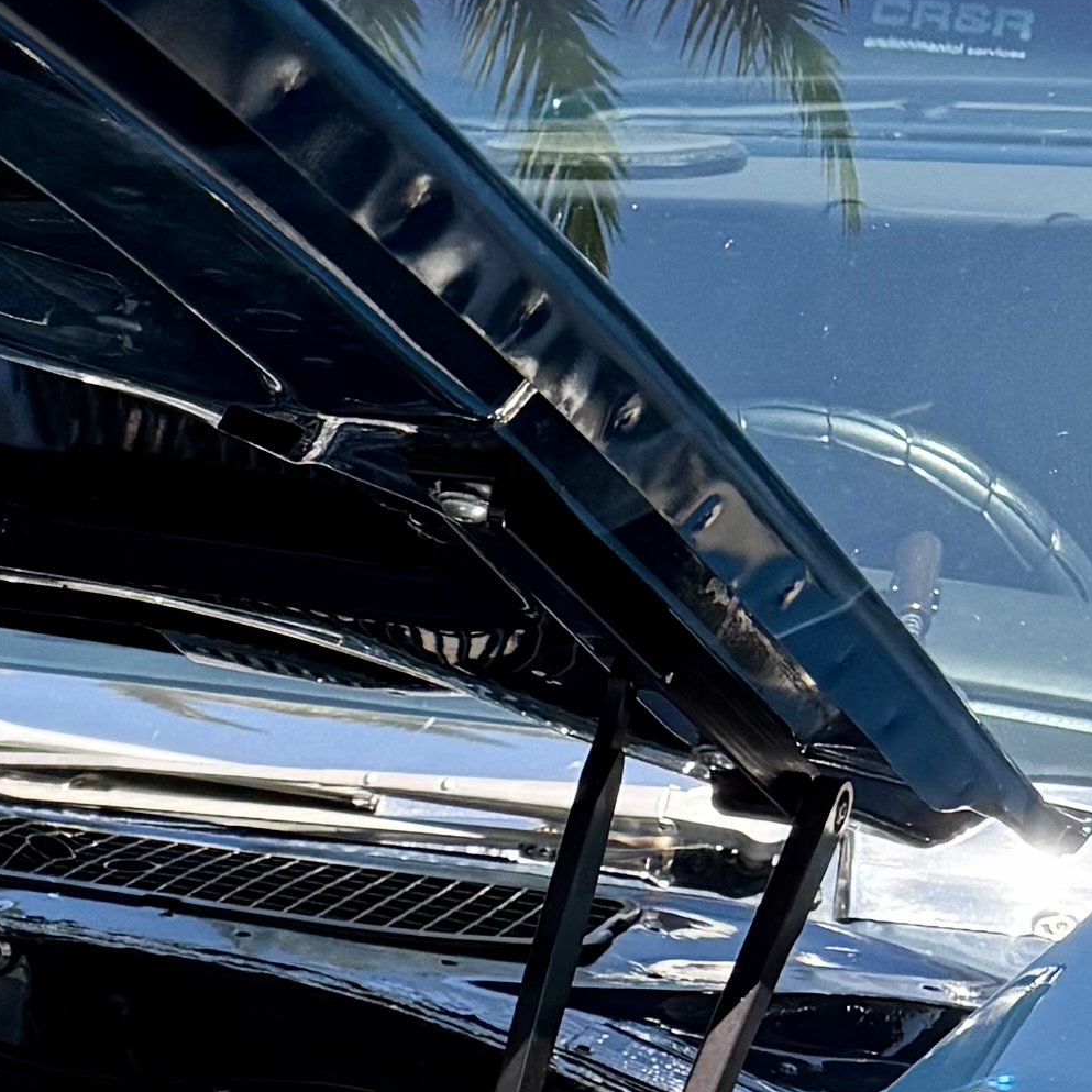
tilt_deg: -26.1
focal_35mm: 122
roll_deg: +0.5
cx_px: -1117
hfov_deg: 12.5
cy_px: 1824
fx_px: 4354
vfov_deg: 13.2
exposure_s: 1/735
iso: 100
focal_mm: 6.76
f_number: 1.78
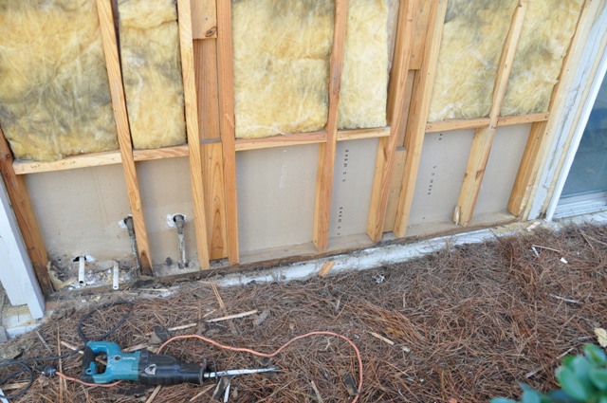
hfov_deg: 67.4
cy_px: 202
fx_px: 455
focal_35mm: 27
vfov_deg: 47.8
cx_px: 304
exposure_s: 1/30
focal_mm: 18
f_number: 5.6
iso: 400
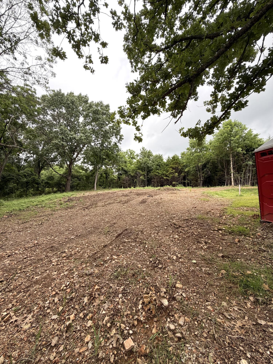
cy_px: 182
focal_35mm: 14
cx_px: 136
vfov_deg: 102.1
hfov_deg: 85.7
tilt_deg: +8.3
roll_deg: -2.2
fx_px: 147
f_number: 2.2
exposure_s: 1/502
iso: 64
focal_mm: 2.22
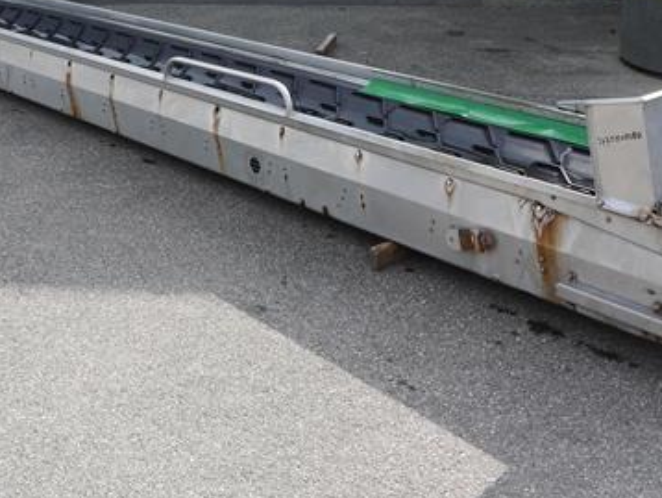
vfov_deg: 28.5
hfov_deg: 38.1
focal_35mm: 50
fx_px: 957
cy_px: 96
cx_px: 365
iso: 160
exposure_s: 1/320
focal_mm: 14
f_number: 6.3
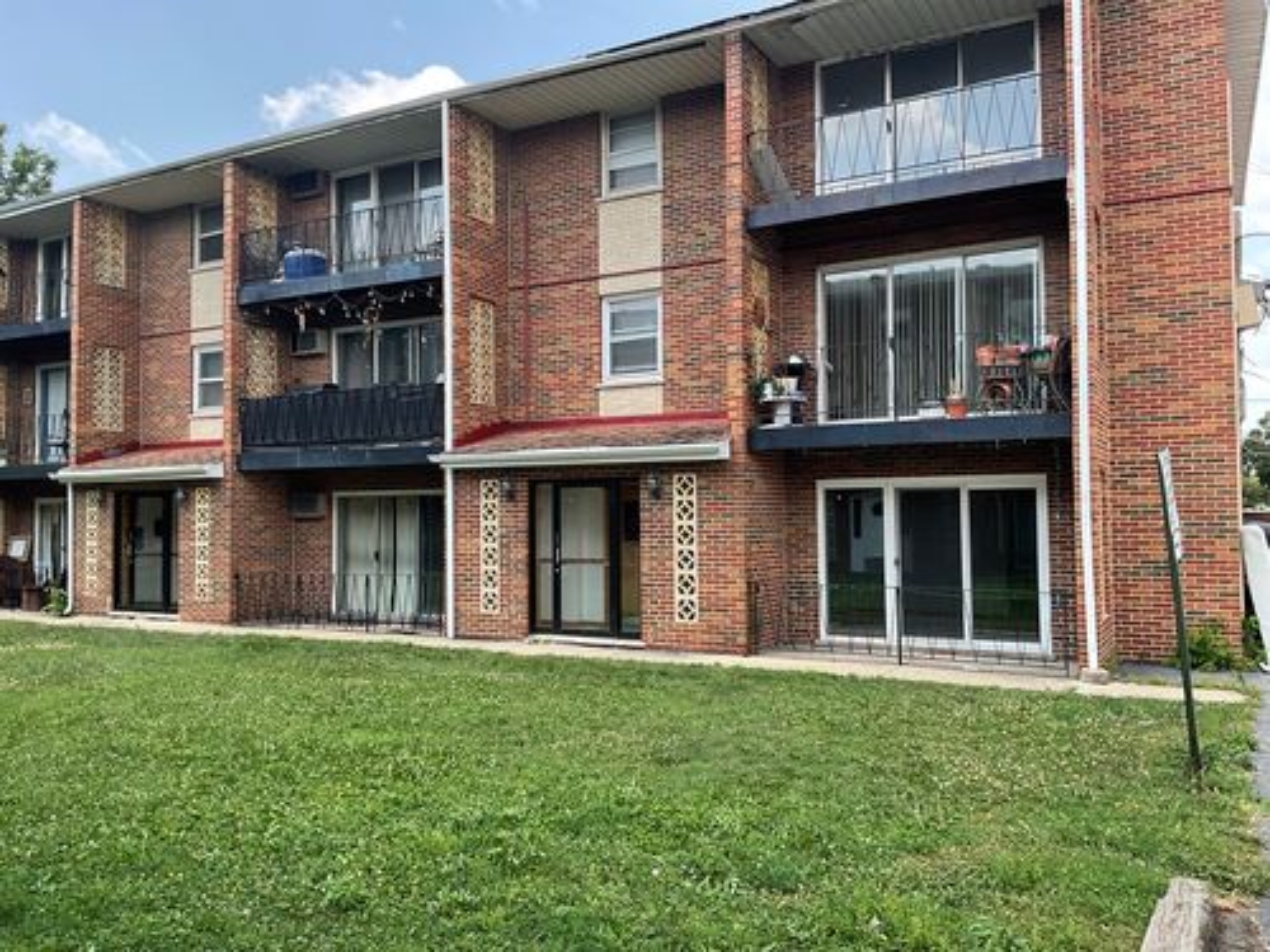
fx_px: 1064
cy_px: 476
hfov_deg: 61.7
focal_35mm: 29
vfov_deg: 48.2
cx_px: 635
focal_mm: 3
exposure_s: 1/406
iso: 16
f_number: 1.8
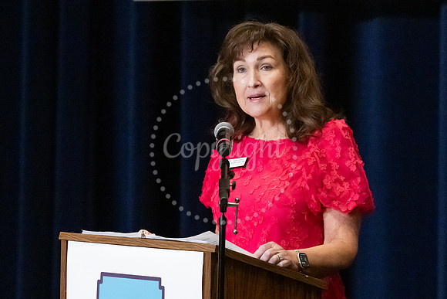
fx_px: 4019
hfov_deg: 6.4
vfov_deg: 4.2
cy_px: 156
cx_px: 224
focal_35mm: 324
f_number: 4.5
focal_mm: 200
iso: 20000
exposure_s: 1/1000
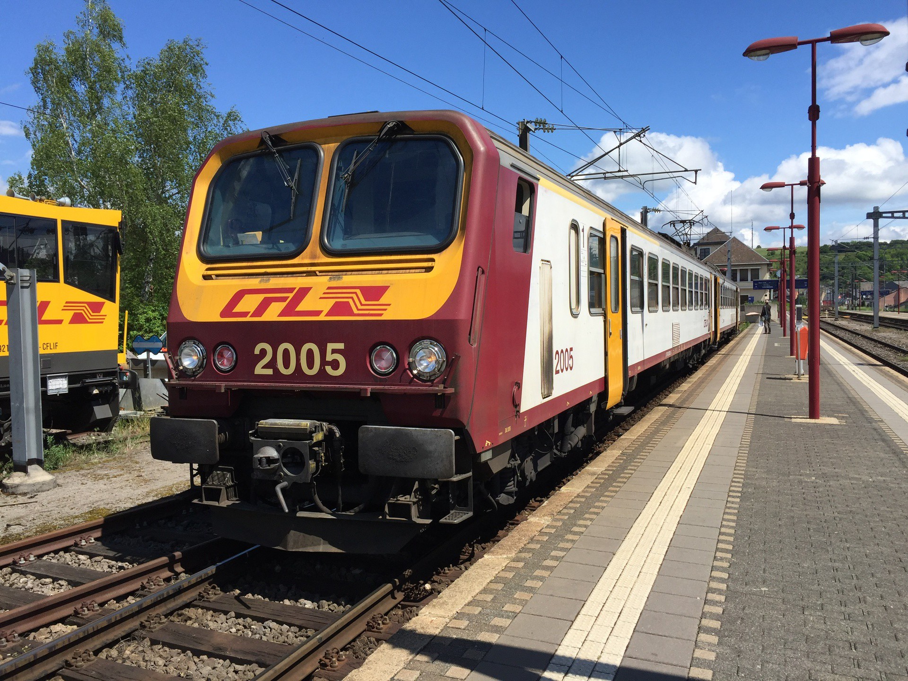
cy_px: 340
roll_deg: -0.4
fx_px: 761
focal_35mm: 29
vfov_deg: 48.2
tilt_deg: -2.6
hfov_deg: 61.7
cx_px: 454
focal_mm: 4.15
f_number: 2.2
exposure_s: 1/2198
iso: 32
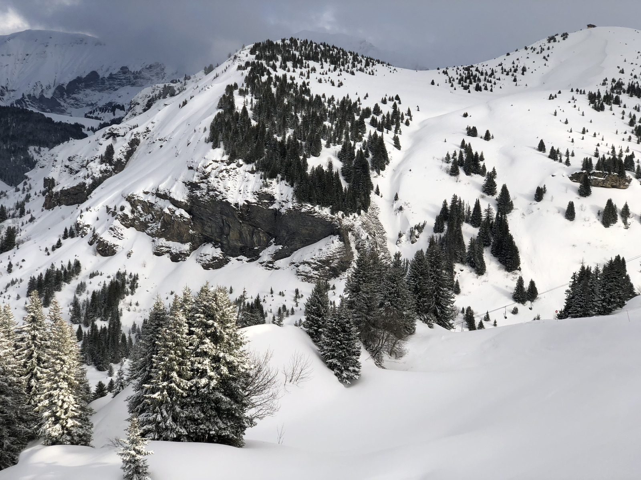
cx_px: 320
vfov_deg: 28.0
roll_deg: -1.9
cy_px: 240
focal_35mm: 52
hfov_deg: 36.8
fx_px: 963
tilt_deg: -6.9
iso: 16
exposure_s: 1/2558
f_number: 2.4
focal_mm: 6
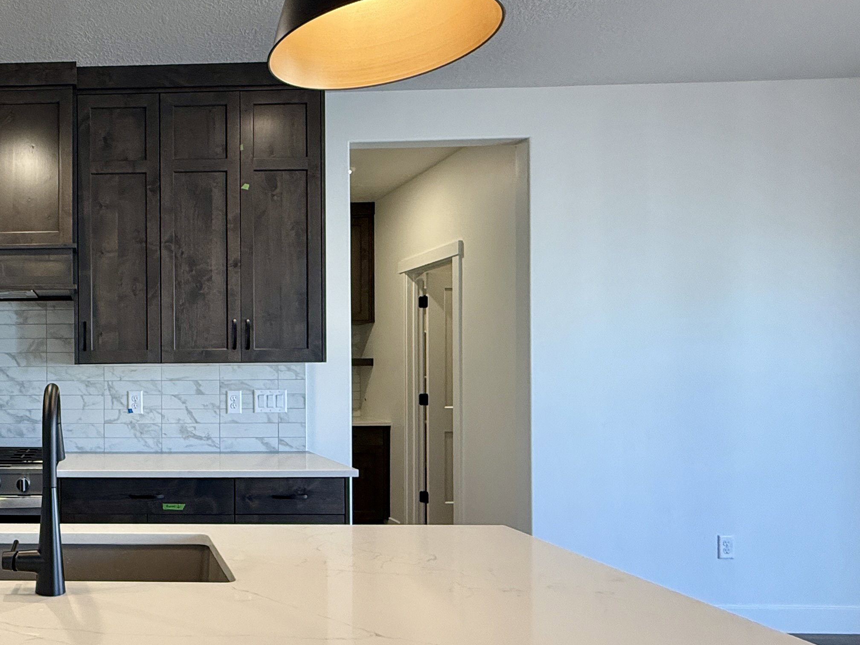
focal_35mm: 28
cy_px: 375
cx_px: 75
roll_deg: +0.6
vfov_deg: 49.5
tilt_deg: +0.9
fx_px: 696
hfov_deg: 54.6
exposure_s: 1/120
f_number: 2.2
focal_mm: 2.22
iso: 250
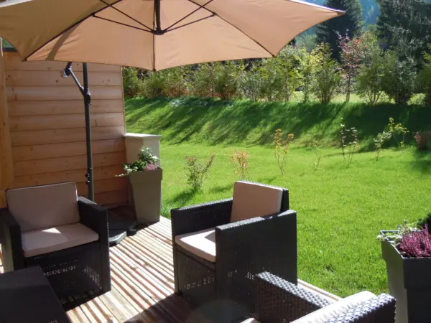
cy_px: 162
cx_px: 216
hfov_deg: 60.0
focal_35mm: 30
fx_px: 374
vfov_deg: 46.8
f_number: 3.5
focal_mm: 5.4
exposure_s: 1/400
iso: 100
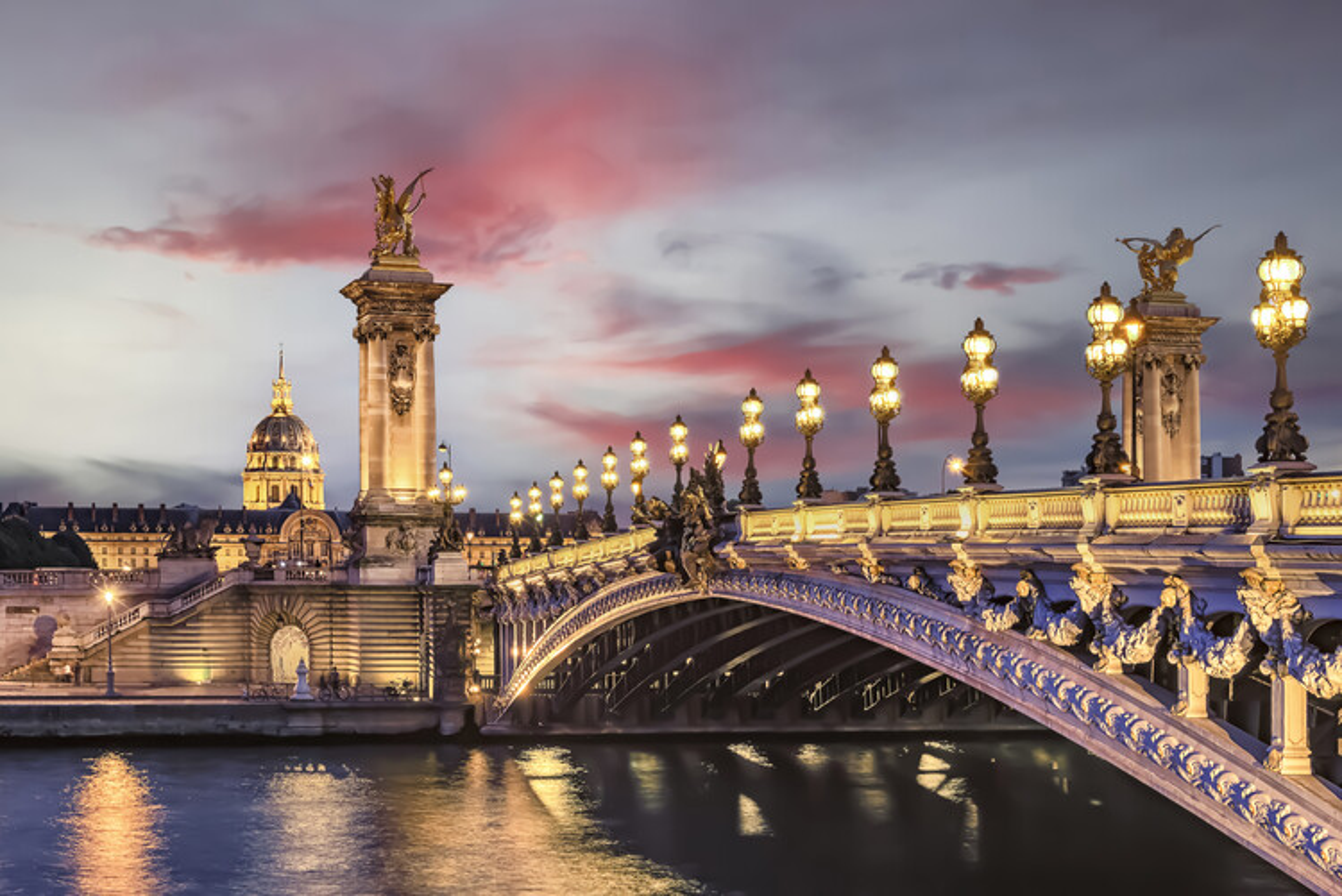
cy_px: 448
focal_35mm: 62
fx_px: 2312
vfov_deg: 21.9
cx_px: 671
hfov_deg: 32.4
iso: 64
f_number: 11
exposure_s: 5
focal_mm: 62
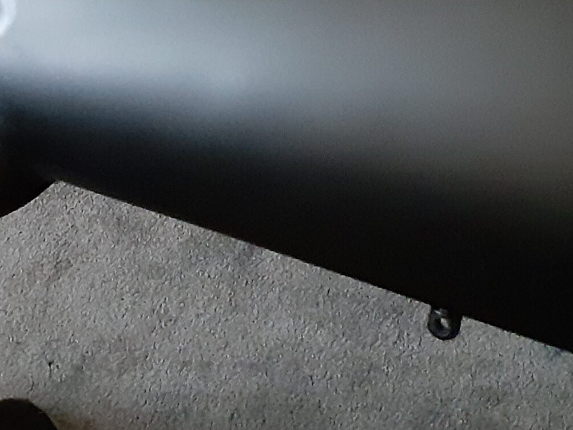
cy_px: -78
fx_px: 1142
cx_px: 255
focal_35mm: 69
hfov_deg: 28.2
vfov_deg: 20.1
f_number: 1.9
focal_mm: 2.91
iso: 800
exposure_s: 1/20
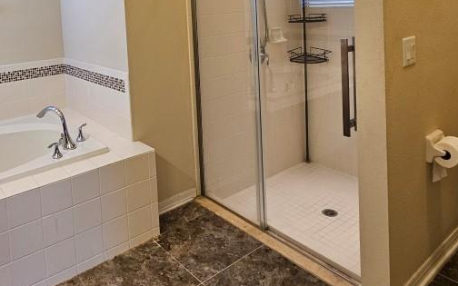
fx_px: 349
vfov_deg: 40.7
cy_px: 23
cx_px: 174
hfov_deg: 65.6
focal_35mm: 28
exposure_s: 1/60
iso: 125
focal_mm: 2.2
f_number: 2.2
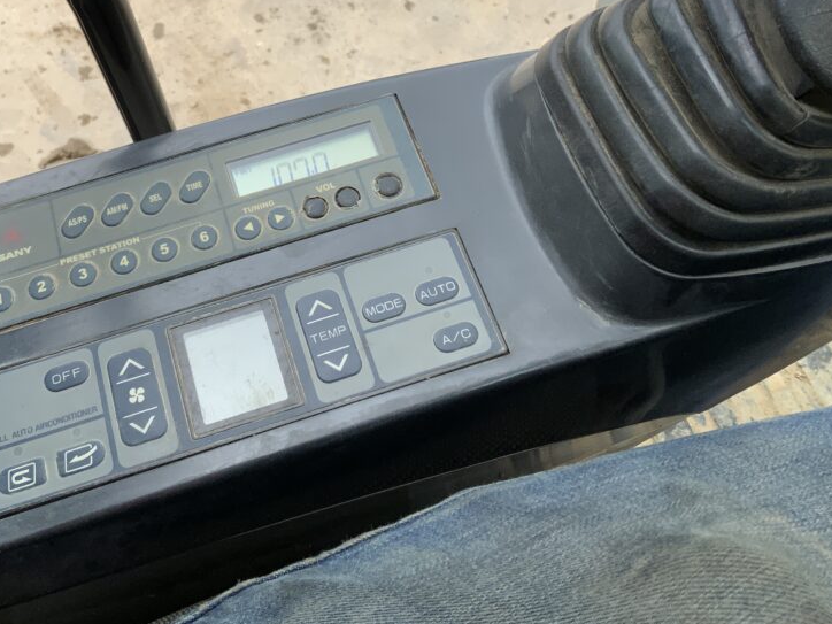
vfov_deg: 34.7
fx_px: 985
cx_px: 323
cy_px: 191
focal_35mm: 41
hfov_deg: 45.5
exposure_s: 1/650
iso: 16
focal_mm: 3
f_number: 1.8
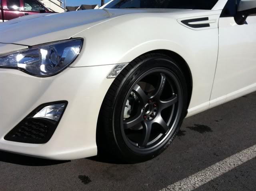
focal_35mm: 35
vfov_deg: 40.6
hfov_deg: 52.7
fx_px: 258
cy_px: 96
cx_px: 128
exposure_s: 1/3016
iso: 80
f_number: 2.8
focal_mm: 3.9
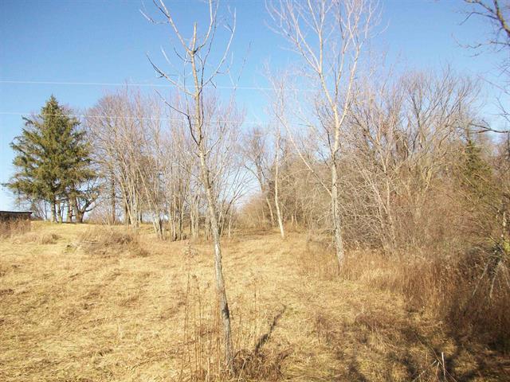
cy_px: 191
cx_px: 255
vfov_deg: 44.2
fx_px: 471
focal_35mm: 32
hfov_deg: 56.8
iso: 64
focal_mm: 5.7
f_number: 2.8
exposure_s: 1/640
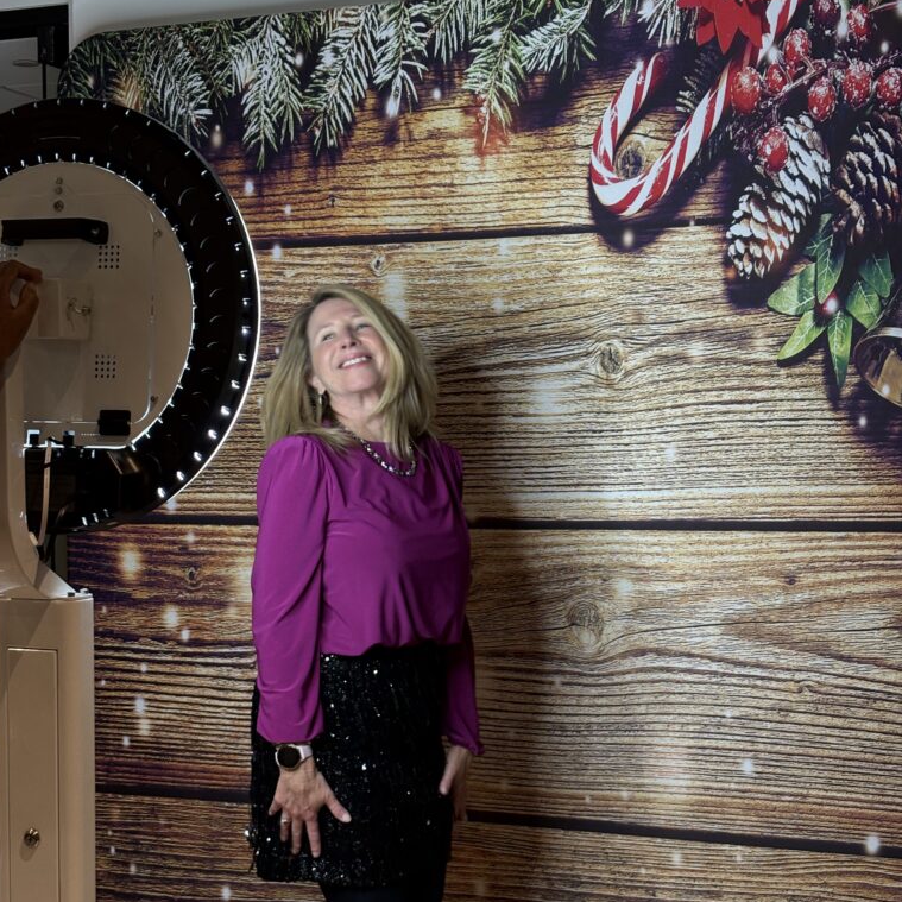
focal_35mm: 62
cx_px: 447
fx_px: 1828
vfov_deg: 27.7
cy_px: 545
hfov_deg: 27.7
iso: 64
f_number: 1.6
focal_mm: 5.96
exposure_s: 1/60
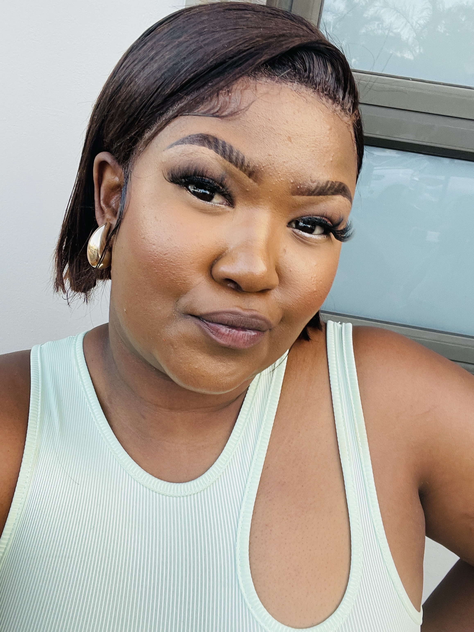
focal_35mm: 30
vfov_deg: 60.0
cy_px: 316
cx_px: 237
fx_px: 548
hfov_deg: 46.8
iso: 100
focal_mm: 2.71
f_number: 2.2
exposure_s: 1/60
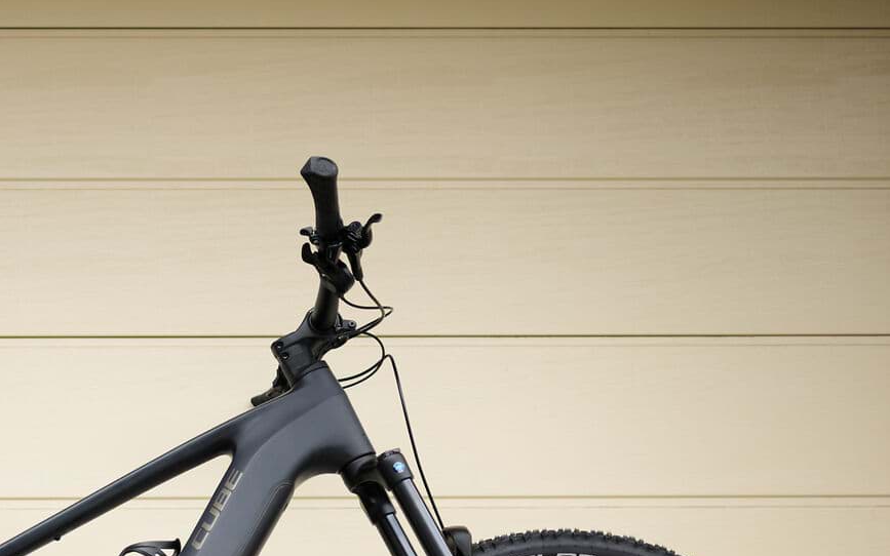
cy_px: 650
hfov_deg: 25.2
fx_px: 1916
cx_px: 48
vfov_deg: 15.9
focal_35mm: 79
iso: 250
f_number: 1.8
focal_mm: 35
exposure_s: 1/500
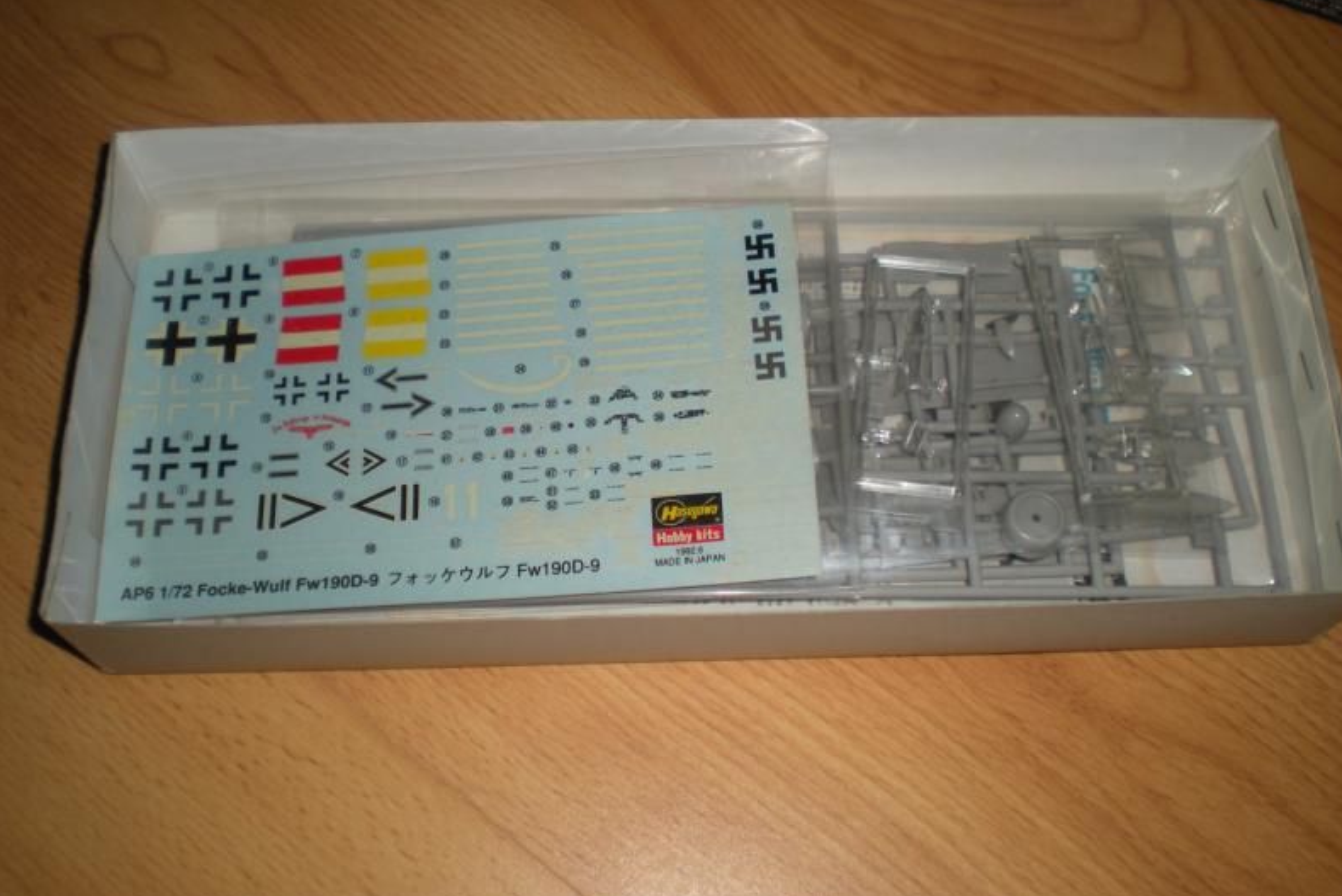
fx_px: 1491
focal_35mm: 40
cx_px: 676
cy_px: 423
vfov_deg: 33.4
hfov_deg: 48.5
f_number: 3.1
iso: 64
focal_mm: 6.3
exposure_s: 1/60
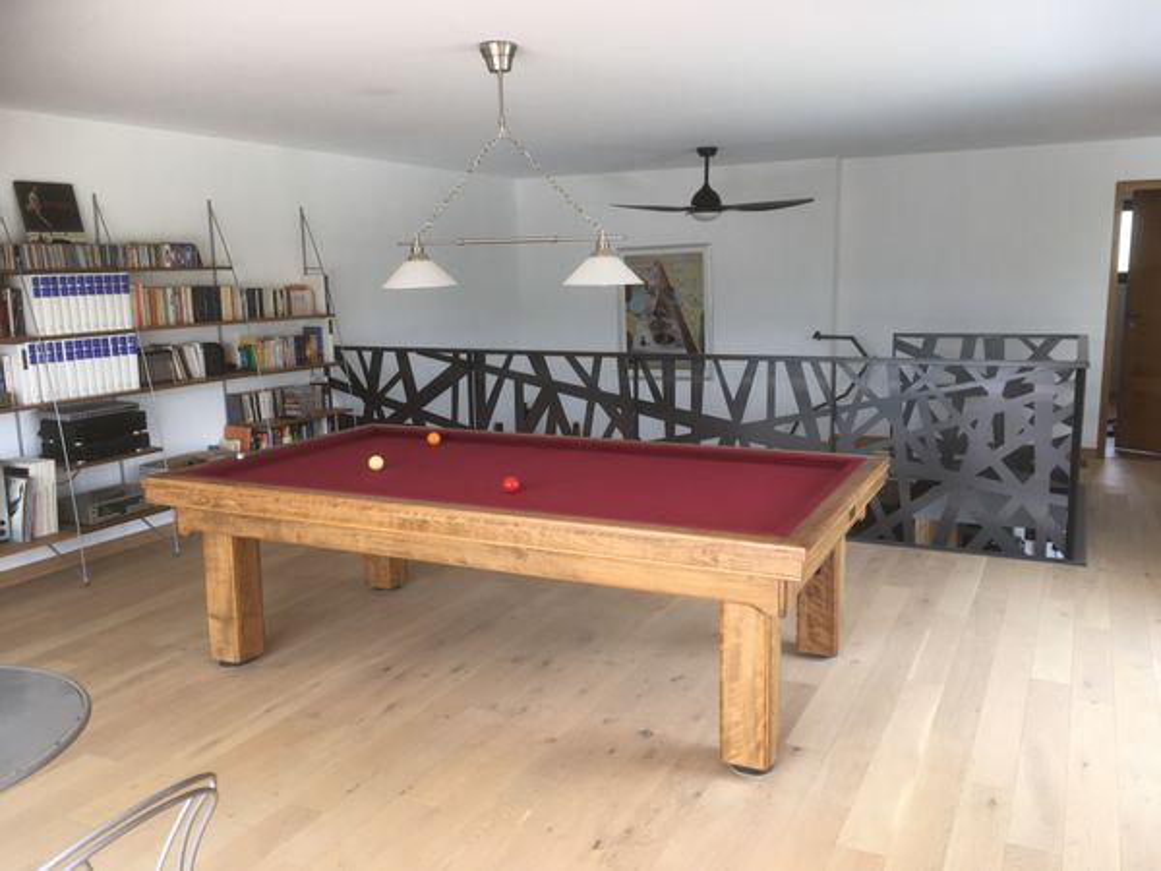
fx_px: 973
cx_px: 580
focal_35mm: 29
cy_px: 436
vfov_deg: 48.2
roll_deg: +1.3
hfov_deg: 61.7
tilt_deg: -11.0
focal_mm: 4.15
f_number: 2.2
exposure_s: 1/50
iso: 32
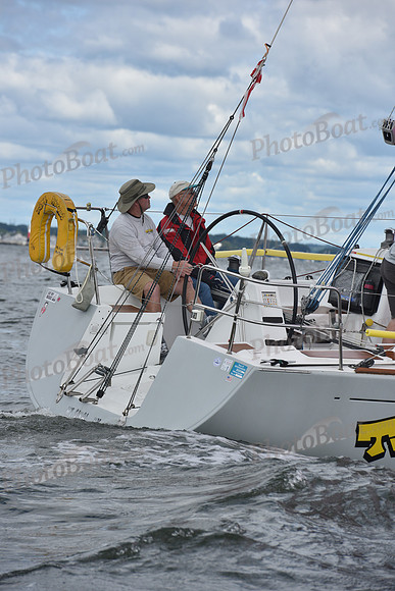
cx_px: 198
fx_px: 3289
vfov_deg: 10.3
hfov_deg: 6.9
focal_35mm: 200
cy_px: 296
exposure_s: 1/800
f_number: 9
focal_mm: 200
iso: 250
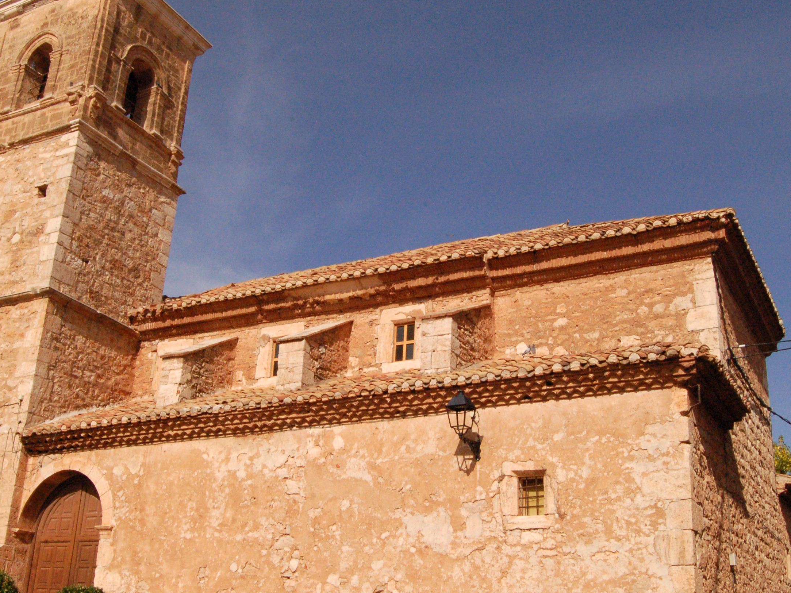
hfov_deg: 42.9
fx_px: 1005
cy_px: 308
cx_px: 378
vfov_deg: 32.9
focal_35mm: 44
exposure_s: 1/1000
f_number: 18
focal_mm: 22
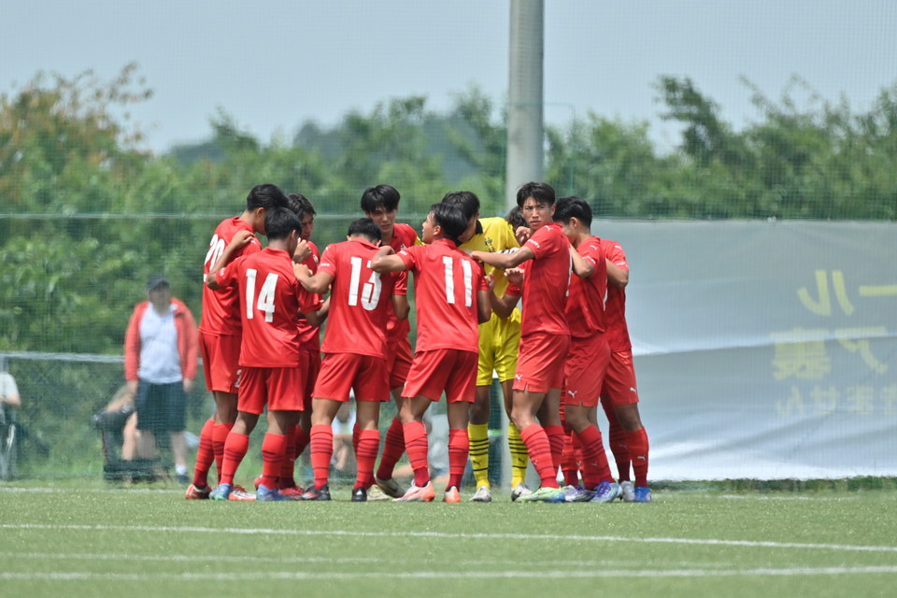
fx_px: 14949
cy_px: 299
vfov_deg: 2.3
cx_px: 448
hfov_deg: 3.4
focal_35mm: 600
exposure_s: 1/3200
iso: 180
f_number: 4
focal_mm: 400
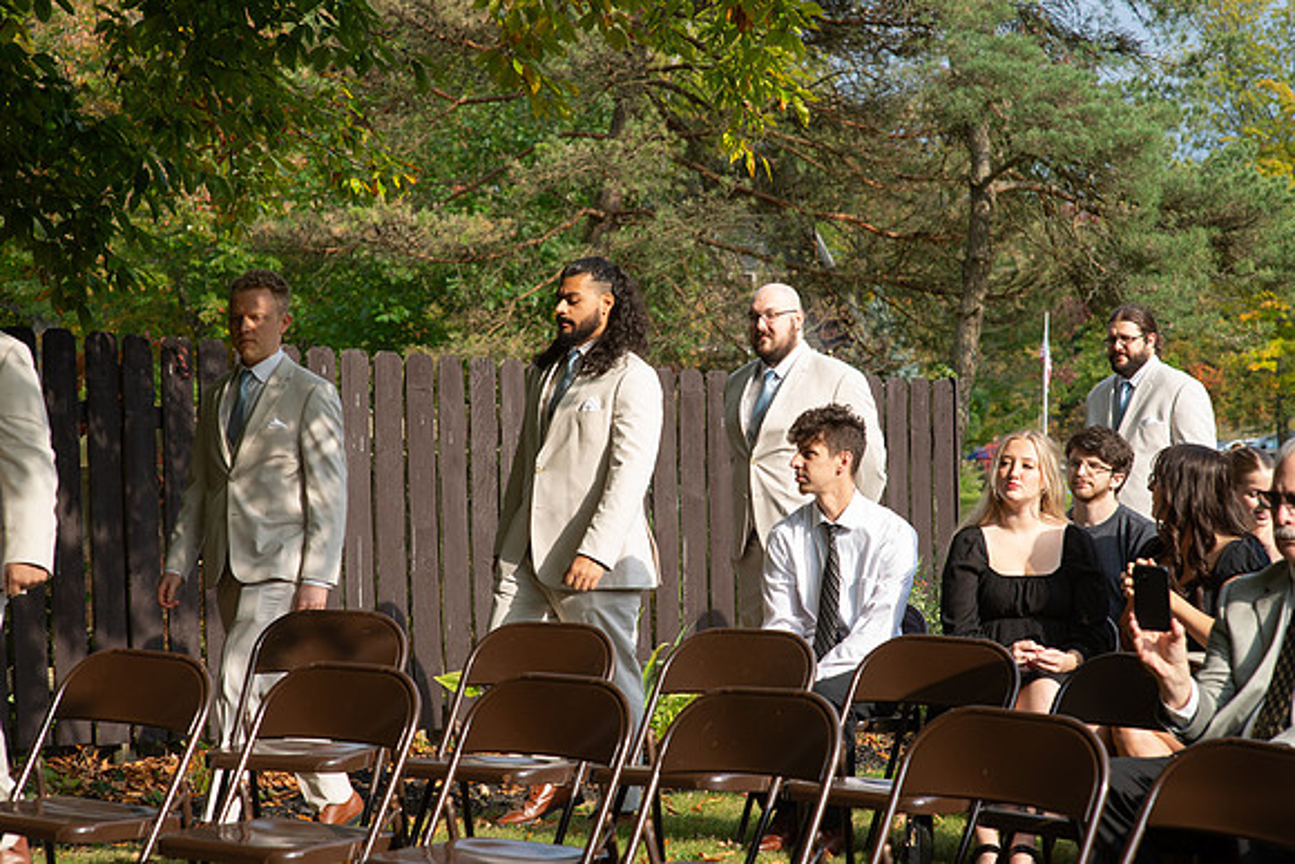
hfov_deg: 23.4
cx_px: 648
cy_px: 432
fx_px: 3120
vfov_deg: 15.8
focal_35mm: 87
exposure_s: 1/640
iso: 640
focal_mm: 85
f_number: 6.3
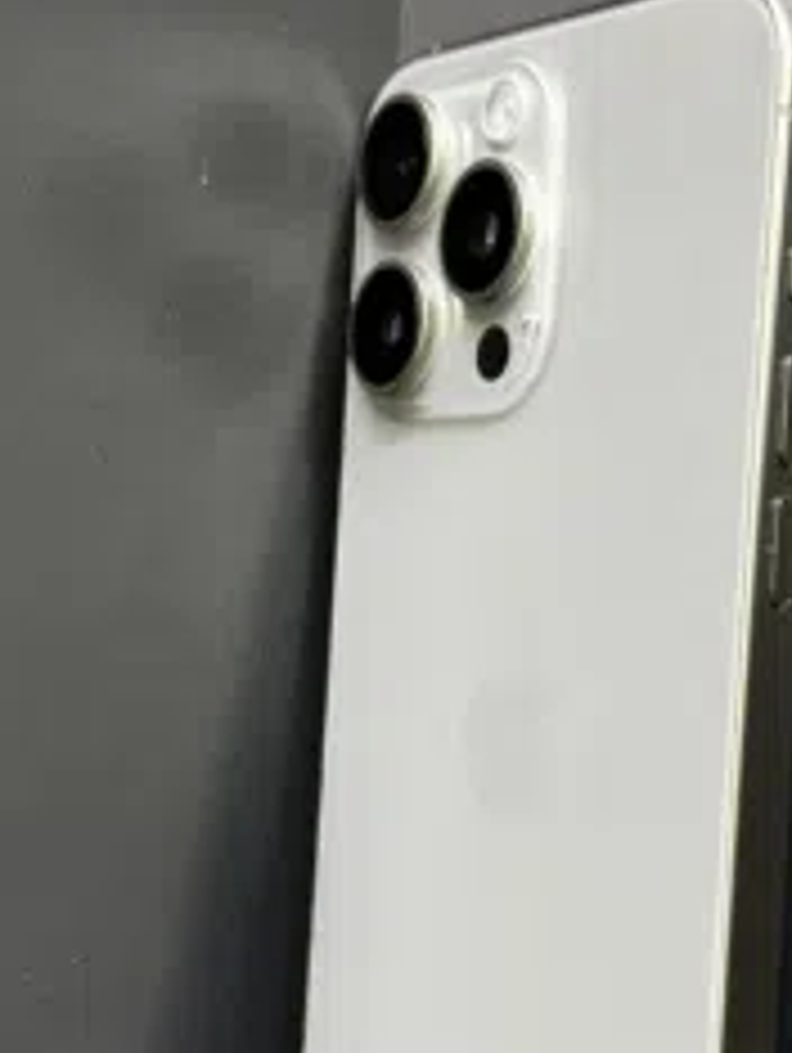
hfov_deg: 18.0
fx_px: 2497
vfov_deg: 23.7
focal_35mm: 82
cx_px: 495
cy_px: 716
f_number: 1.78
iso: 200
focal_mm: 6.86
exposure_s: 1/50
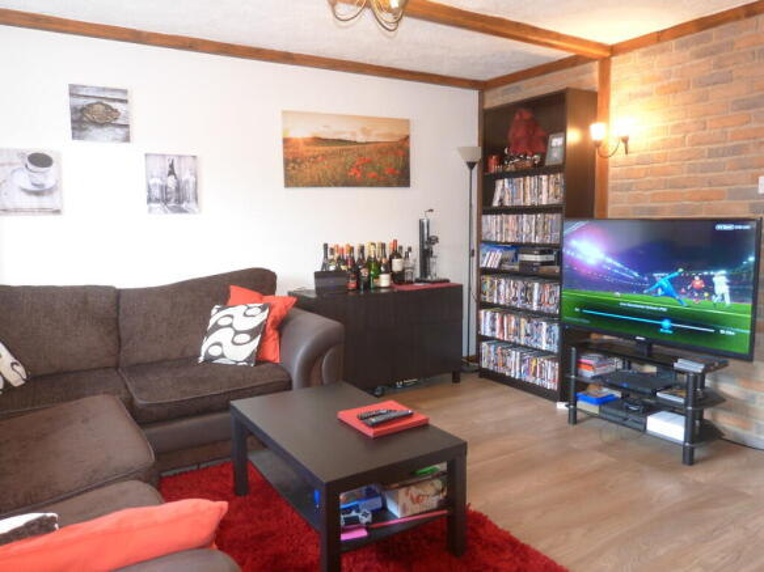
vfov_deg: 54.9
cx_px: 382
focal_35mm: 25
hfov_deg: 69.4
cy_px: 286
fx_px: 552
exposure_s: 1/5
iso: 100
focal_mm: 4.5
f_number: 2.8
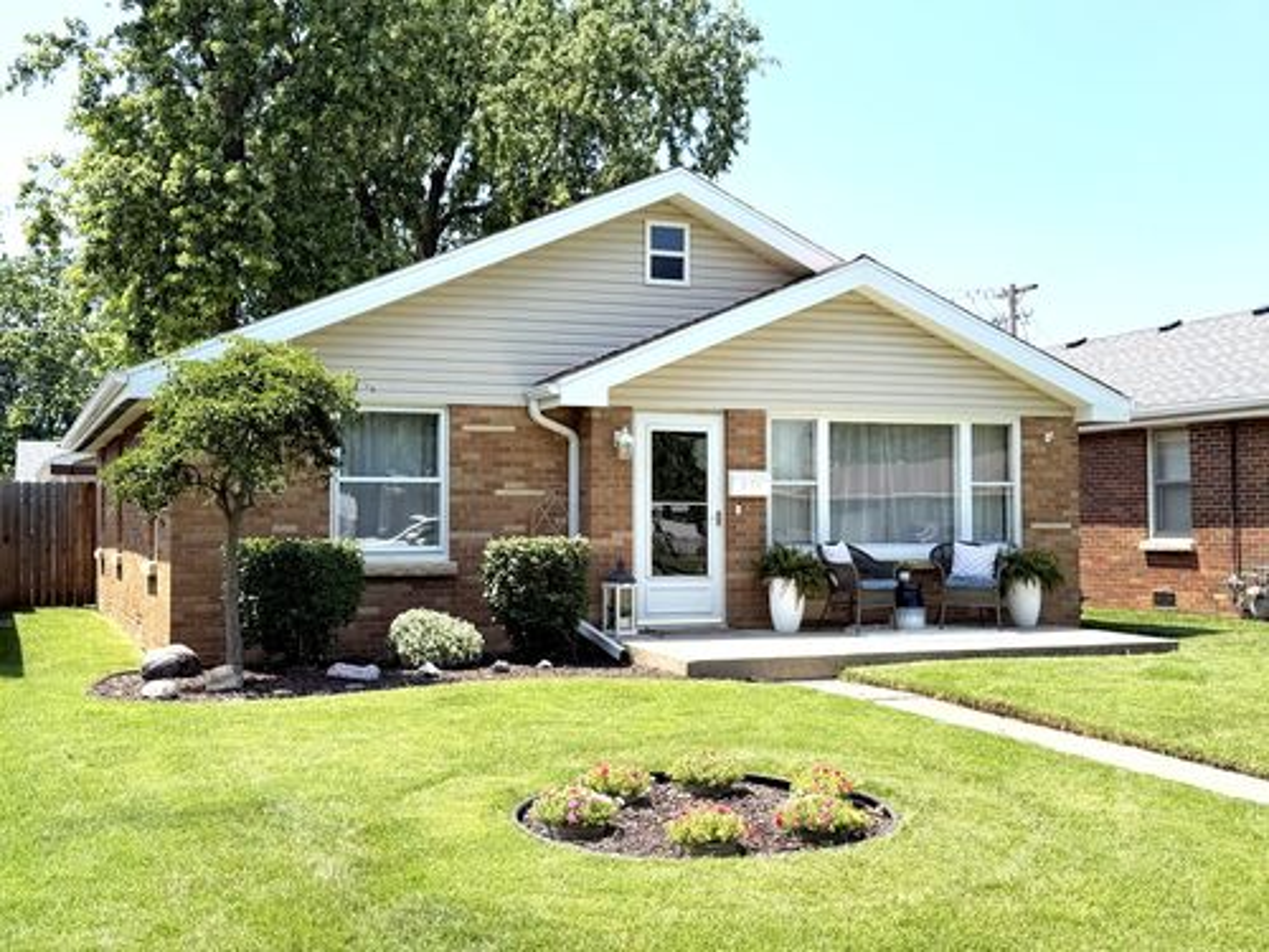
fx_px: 1540
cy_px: 476
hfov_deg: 44.8
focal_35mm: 42
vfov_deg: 34.3
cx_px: 634
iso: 80
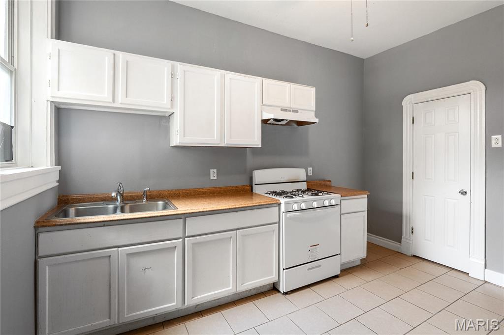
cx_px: 252
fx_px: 224
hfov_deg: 96.8
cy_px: 168
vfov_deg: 73.7
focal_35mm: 16
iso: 400
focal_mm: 8
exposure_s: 1/2.5
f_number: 6.3
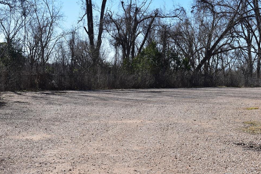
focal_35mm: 60
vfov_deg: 22.6
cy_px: 90
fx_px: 435
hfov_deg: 33.4
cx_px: 135
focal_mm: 38
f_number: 11
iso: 400
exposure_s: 1/500
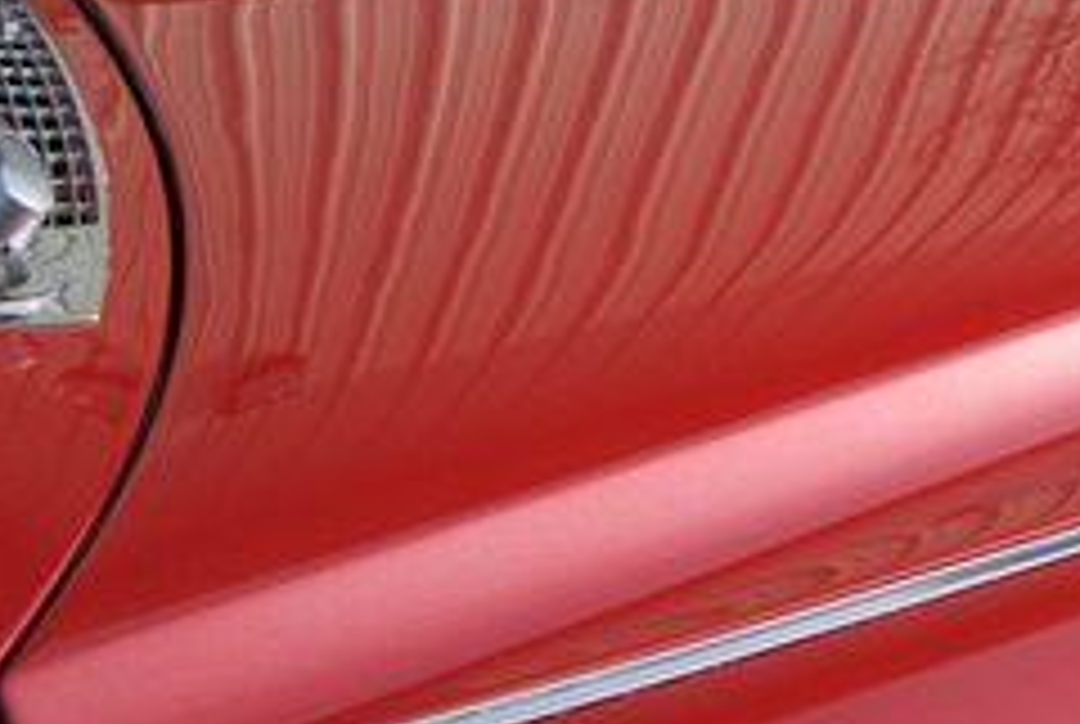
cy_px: 400
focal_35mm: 72
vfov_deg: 19.0
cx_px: 1179
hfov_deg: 26.0
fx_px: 2164
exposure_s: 1/80
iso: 100
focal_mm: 18
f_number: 11
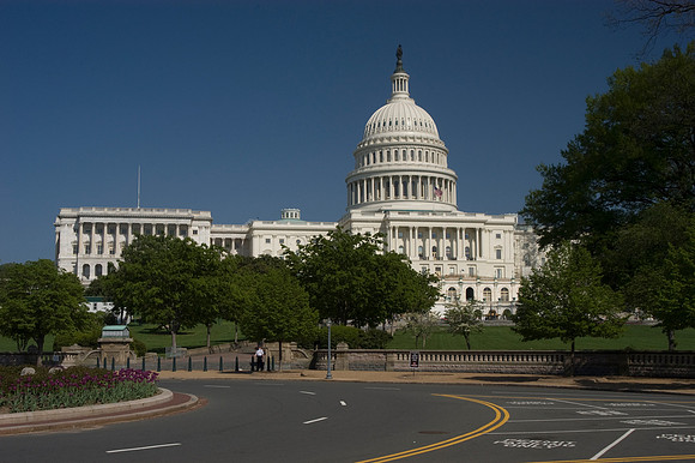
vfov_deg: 28.0
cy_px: 232
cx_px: 348
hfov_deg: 41.1
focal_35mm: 48
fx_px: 926
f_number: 13
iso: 200
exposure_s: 1/160
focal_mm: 32
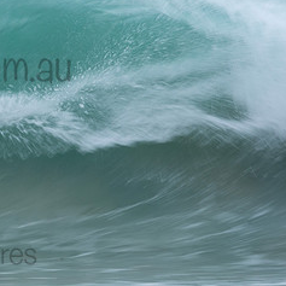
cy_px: 54
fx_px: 14601
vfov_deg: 1.1
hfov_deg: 1.1
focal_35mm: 1562
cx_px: -57
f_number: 22
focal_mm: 500
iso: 100
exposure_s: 1/20
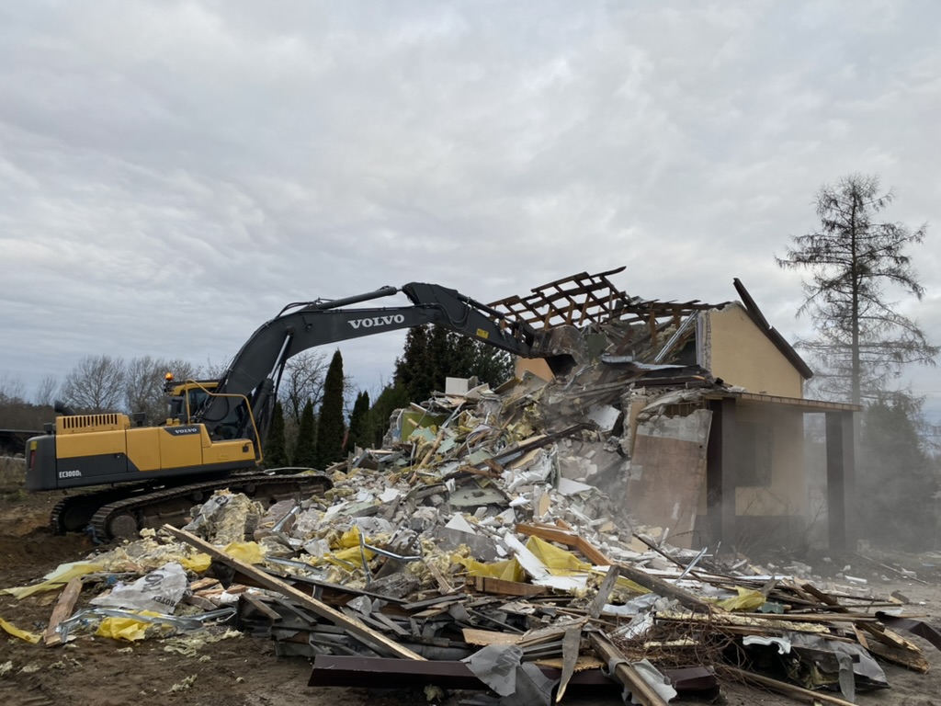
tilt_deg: +9.5
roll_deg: +1.0
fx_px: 707
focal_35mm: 26
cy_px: 353
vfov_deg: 53.1
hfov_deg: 67.3
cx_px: 470
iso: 32
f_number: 1.8
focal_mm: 4.25
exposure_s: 1/673
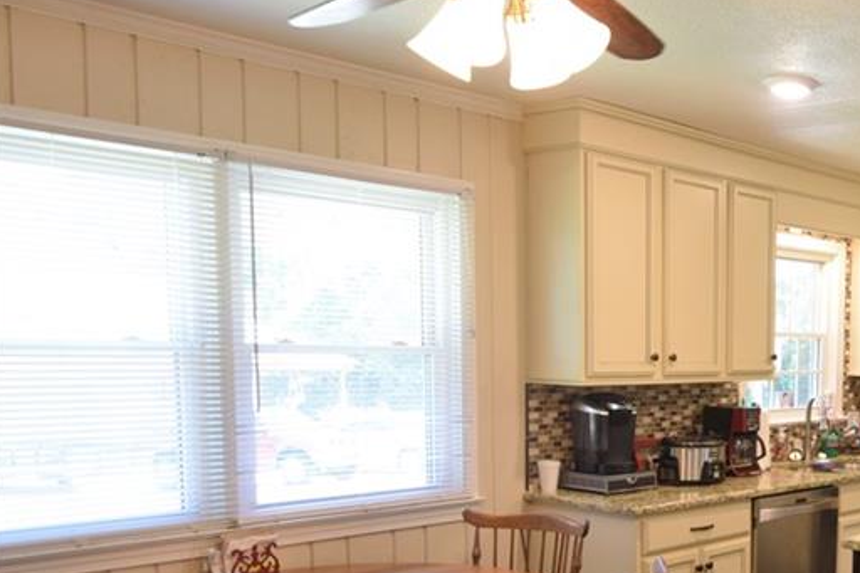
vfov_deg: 31.1
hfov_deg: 40.8
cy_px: 457
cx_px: 852
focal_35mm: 42
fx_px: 1003
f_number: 4
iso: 720
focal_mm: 14
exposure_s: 1/60
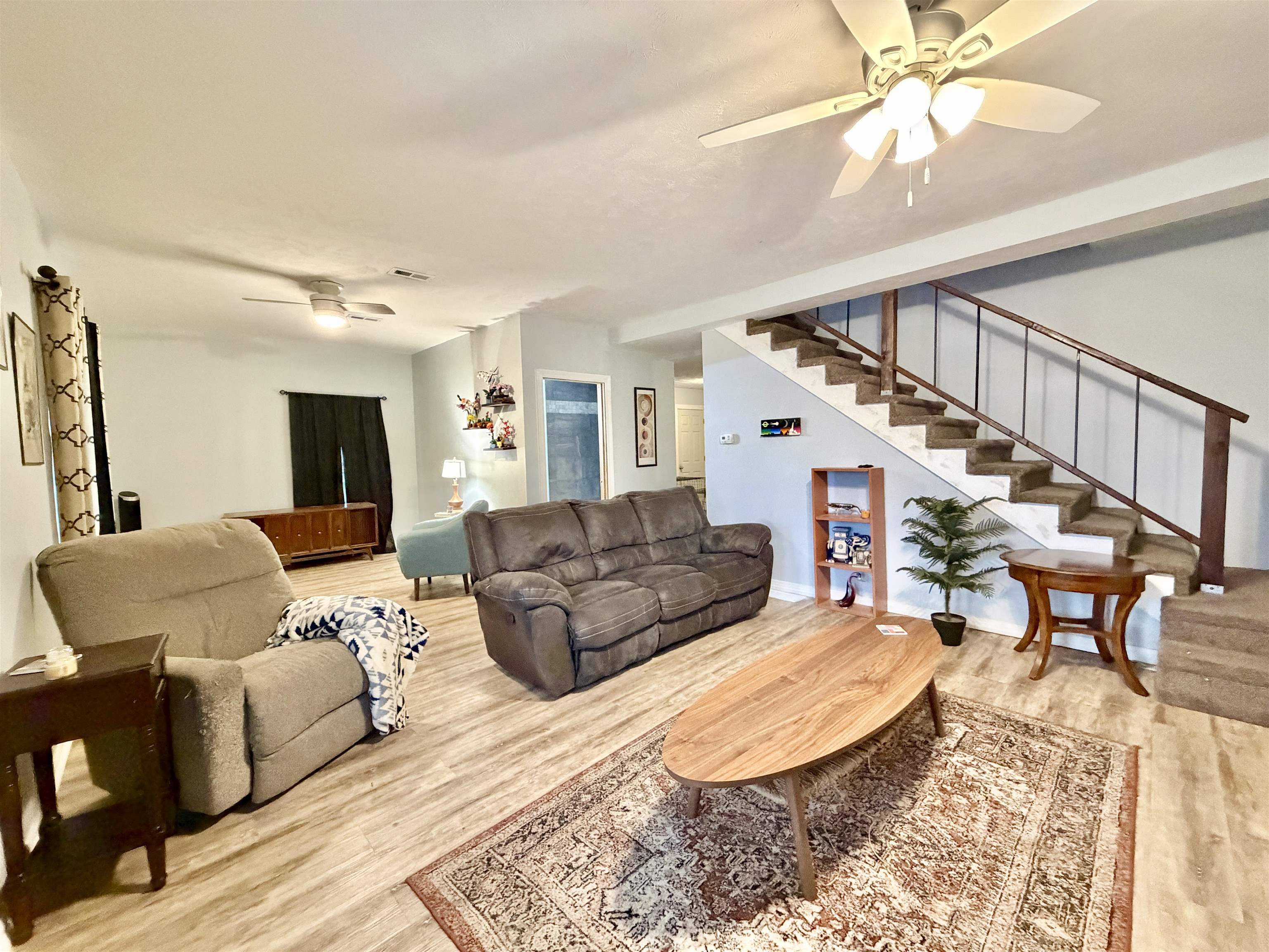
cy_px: 476
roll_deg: +1.3
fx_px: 513
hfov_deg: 102.1
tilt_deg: -3.1
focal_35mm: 14
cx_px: 634
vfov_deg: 85.7
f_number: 2.2
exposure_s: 1/60
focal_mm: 2.22
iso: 1000
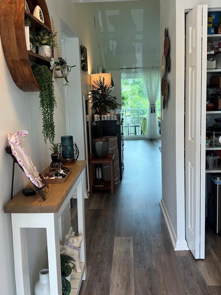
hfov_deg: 40.7
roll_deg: +2.5
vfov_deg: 52.5
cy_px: 135
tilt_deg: -7.6
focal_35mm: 35
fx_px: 298
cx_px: 117
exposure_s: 1/120
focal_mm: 5.7
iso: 64
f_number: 1.5
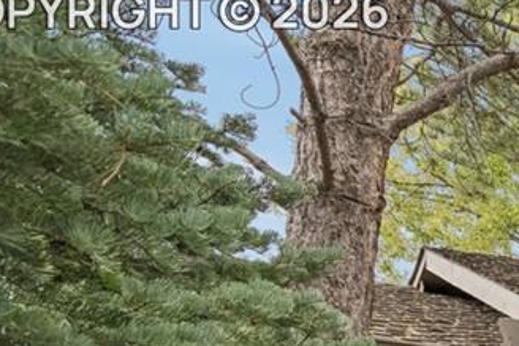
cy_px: 662
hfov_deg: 15.8
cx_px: 1187
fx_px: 1139
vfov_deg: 14.7
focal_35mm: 79
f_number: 5
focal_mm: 16
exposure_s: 1/1600
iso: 4000
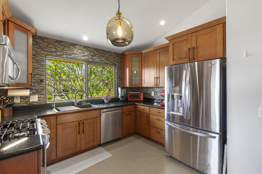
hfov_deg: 96.7
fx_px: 116
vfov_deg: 73.7
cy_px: 87
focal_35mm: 16
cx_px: 131
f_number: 8
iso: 100
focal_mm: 16
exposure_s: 1.3
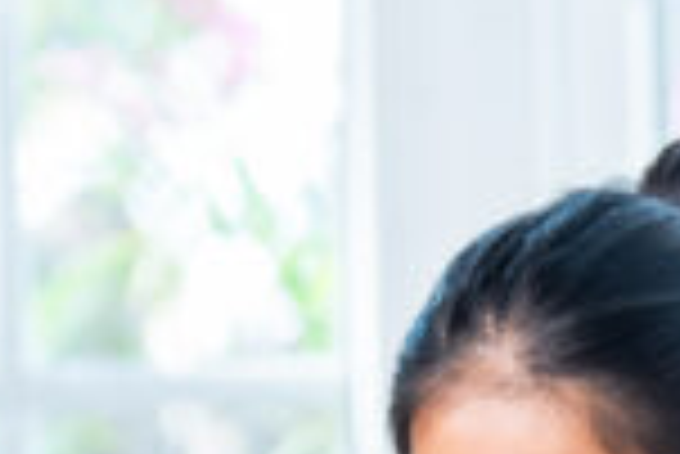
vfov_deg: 2.1
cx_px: 585
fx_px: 12497
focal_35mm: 661
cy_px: 915
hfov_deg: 3.1
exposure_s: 1/125
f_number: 2.8
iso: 160
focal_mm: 130
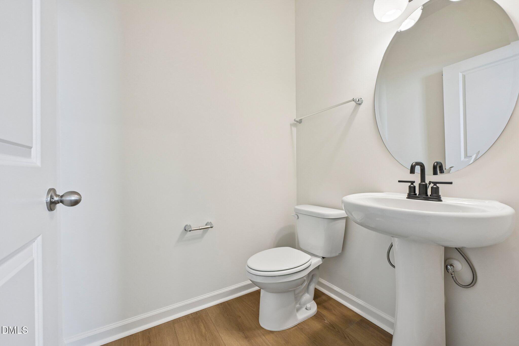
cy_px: 173
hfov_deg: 104.3
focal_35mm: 14
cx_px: 260
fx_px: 202
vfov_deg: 81.2
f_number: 8
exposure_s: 1/40
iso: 360
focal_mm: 14
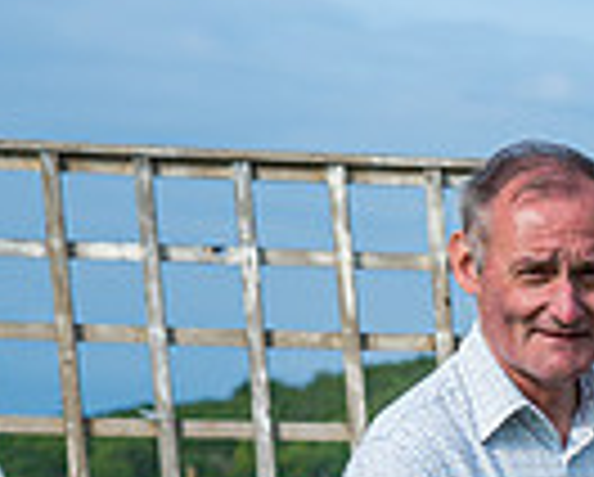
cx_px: 1347
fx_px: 4384
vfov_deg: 6.1
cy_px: 844
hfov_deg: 7.3
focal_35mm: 249
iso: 50
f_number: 4
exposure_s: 1/400
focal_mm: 48
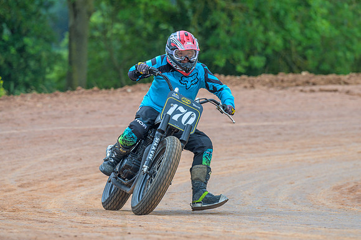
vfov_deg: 4.6
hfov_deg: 6.9
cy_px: 120
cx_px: 180
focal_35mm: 300
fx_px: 3007
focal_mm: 200
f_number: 4
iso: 180
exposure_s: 1/400
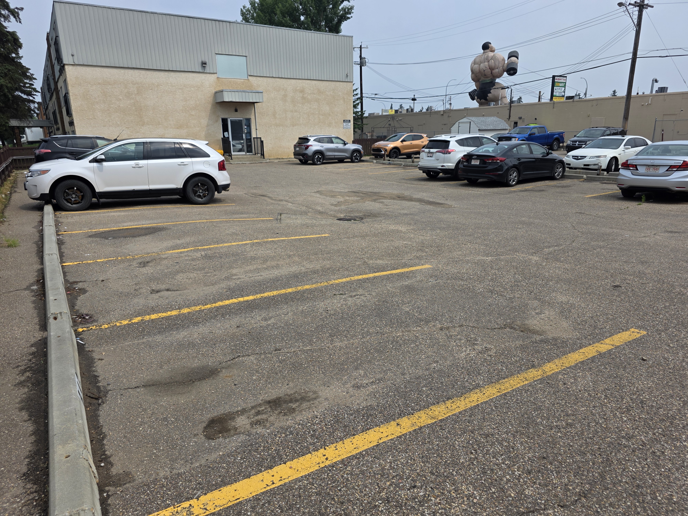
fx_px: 457
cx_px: 344
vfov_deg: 58.9
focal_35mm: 23
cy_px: 258
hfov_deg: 73.9
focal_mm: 6.3
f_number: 1.7
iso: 80
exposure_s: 1/7333
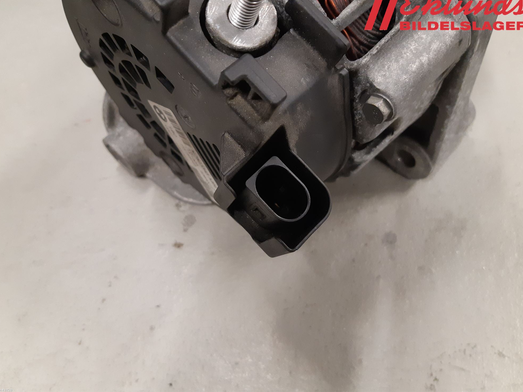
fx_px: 408
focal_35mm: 27
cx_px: 255
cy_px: 189
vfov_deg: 51.3
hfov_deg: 65.3
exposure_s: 1/50
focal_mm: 3.93
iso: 250
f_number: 1.7
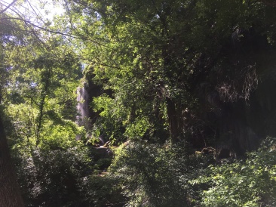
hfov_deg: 61.7
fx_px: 231
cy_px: 104
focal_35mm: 29
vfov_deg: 48.2
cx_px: 138
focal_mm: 4.15
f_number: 2.2
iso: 25
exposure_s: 1/407
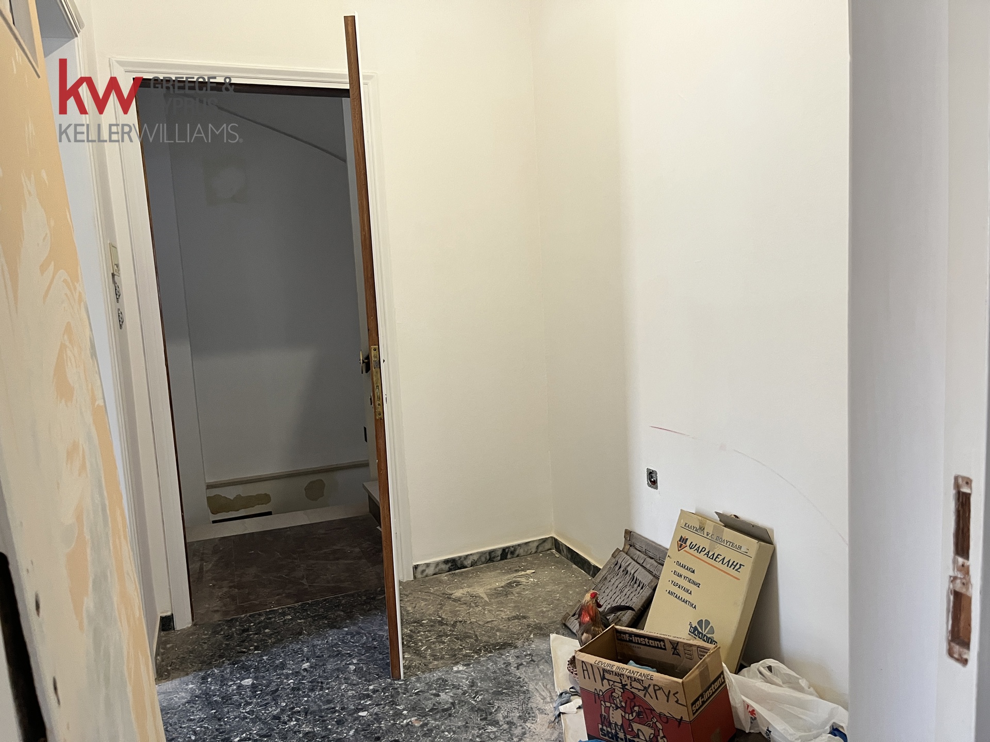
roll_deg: +3.2
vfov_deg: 53.1
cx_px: 495
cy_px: 371
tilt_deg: -6.8
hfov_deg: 67.3
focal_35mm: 26
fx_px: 744
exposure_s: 1/50
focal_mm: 5.1
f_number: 1.6
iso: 125
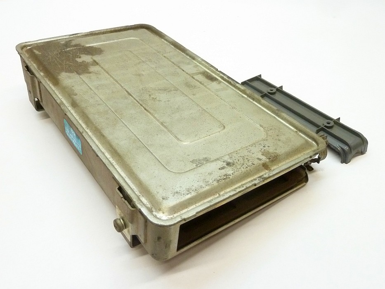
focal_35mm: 30
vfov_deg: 46.8
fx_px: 334
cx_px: 192
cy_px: 144
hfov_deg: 60.0
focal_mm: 5
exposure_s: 1/30
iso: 400
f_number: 3.4
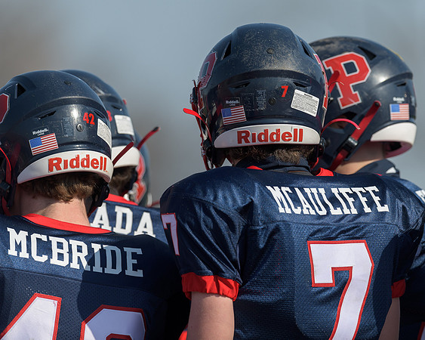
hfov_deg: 3.0
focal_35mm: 637
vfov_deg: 2.4
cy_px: 153
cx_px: 289
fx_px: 8011
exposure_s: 1/1000
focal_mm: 500
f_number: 4.5
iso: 100
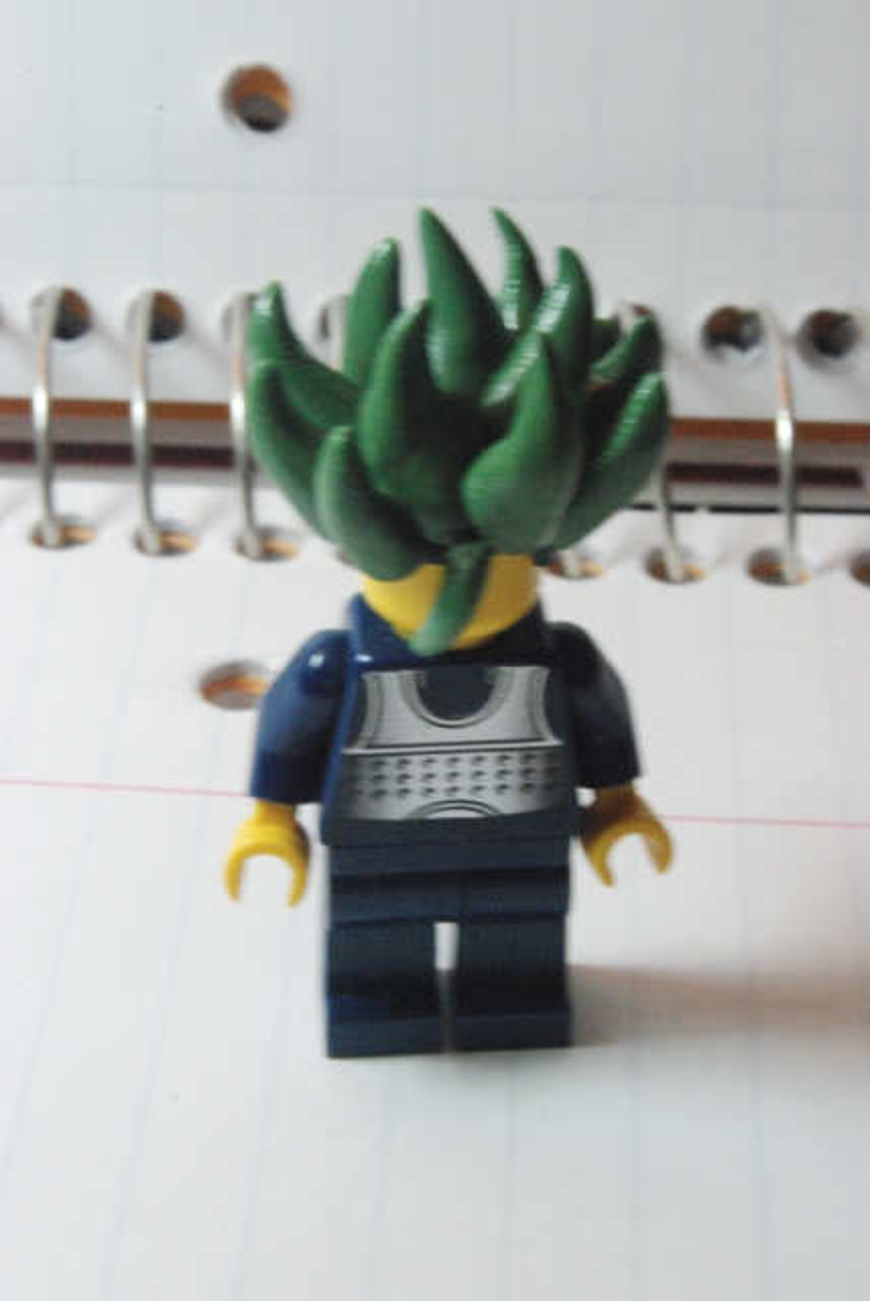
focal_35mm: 82
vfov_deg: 24.6
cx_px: 435
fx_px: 2984
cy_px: 650
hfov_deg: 16.6
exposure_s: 1/15
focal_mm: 55
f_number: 32
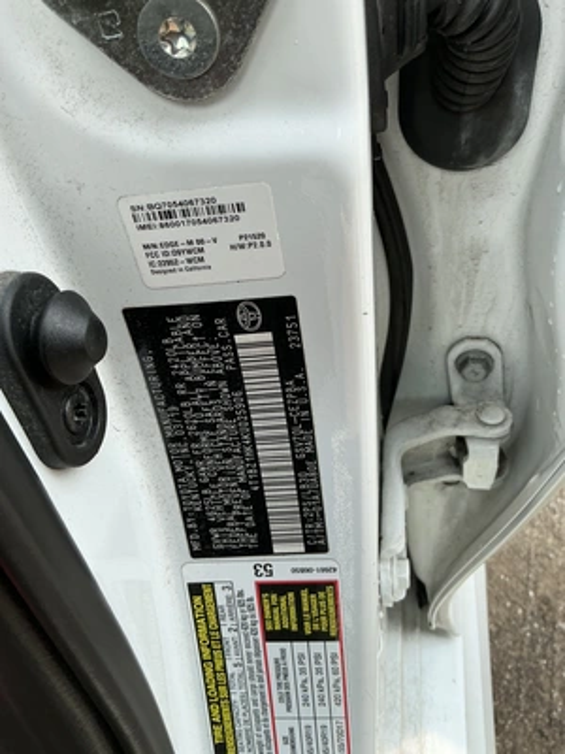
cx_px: 282
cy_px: 377
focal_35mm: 28
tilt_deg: -46.0
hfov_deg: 49.7
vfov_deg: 63.4
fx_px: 609
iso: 25
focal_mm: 3
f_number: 1.8
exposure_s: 1/380
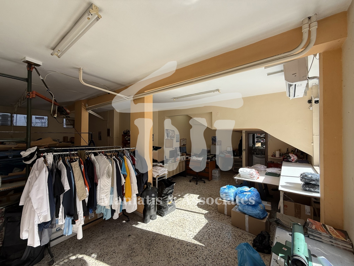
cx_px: 177
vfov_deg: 85.7
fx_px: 143
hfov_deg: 102.1
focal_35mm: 14
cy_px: 133
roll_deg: -0.5
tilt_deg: +1.8
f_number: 2.2
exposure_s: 1/200
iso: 50
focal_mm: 2.22
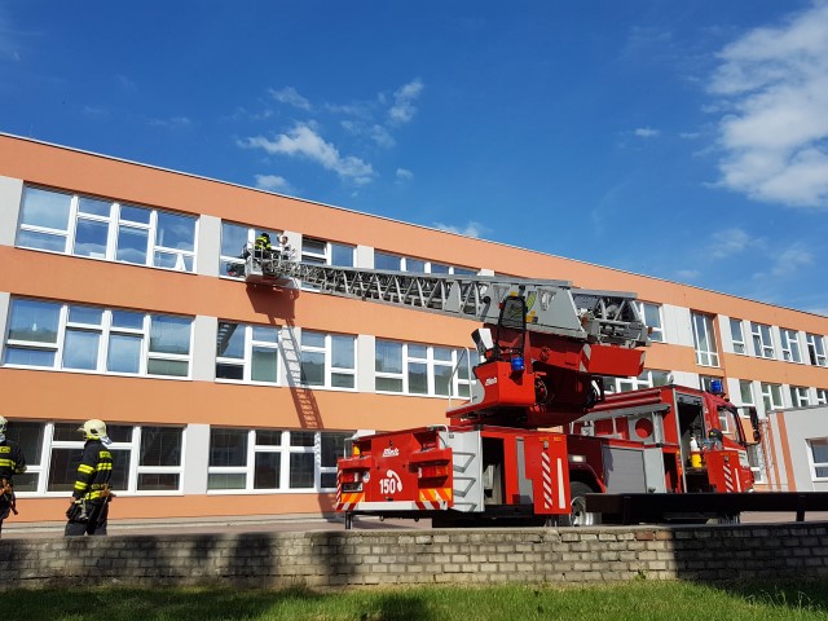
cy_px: 310
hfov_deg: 67.3
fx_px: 622
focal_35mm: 26
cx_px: 414
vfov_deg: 53.1
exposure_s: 1/2768
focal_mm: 4.2
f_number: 1.7
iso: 40
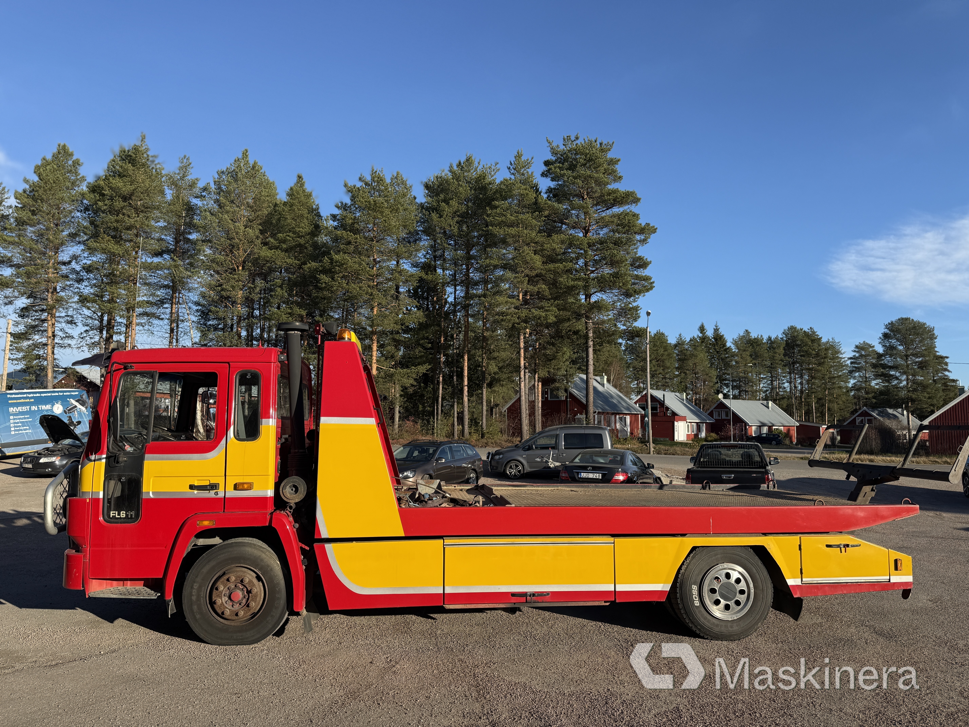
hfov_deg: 71.6
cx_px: 484
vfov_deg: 56.8
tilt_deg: +5.0
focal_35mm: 24
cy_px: 364
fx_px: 672
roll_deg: -0.5
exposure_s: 1/2907
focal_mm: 6.76
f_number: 1.78
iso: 80
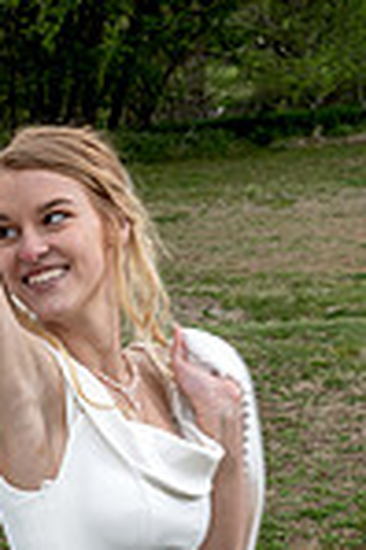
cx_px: -170
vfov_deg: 18.4
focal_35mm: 106
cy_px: 635
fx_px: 1620
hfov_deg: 12.3
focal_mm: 35
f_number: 6.3
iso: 100
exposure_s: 1/80
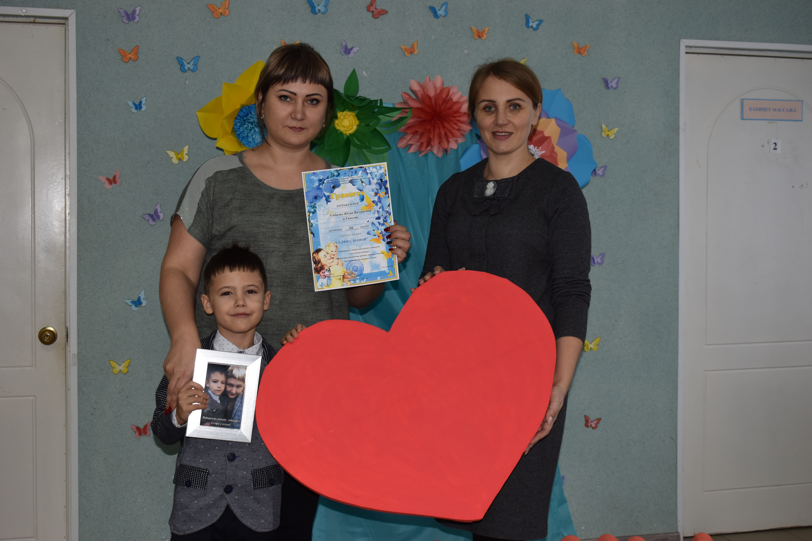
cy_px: 270
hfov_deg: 41.1
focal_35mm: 48
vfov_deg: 28.1
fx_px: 1083
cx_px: 406
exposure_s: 1/30
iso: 320
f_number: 5.6
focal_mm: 32
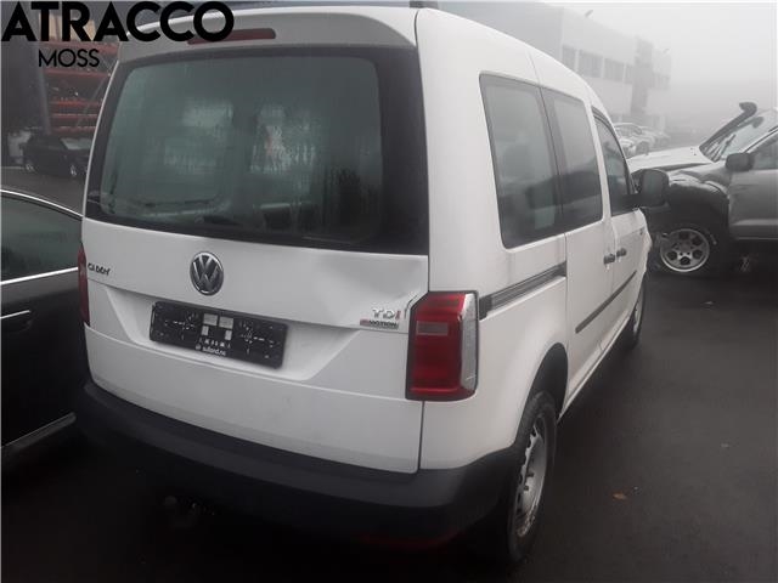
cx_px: 389
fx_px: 629
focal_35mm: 28
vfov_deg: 49.7
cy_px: 292
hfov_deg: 63.4
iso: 64
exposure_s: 1/100
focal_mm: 2.91
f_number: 1.9
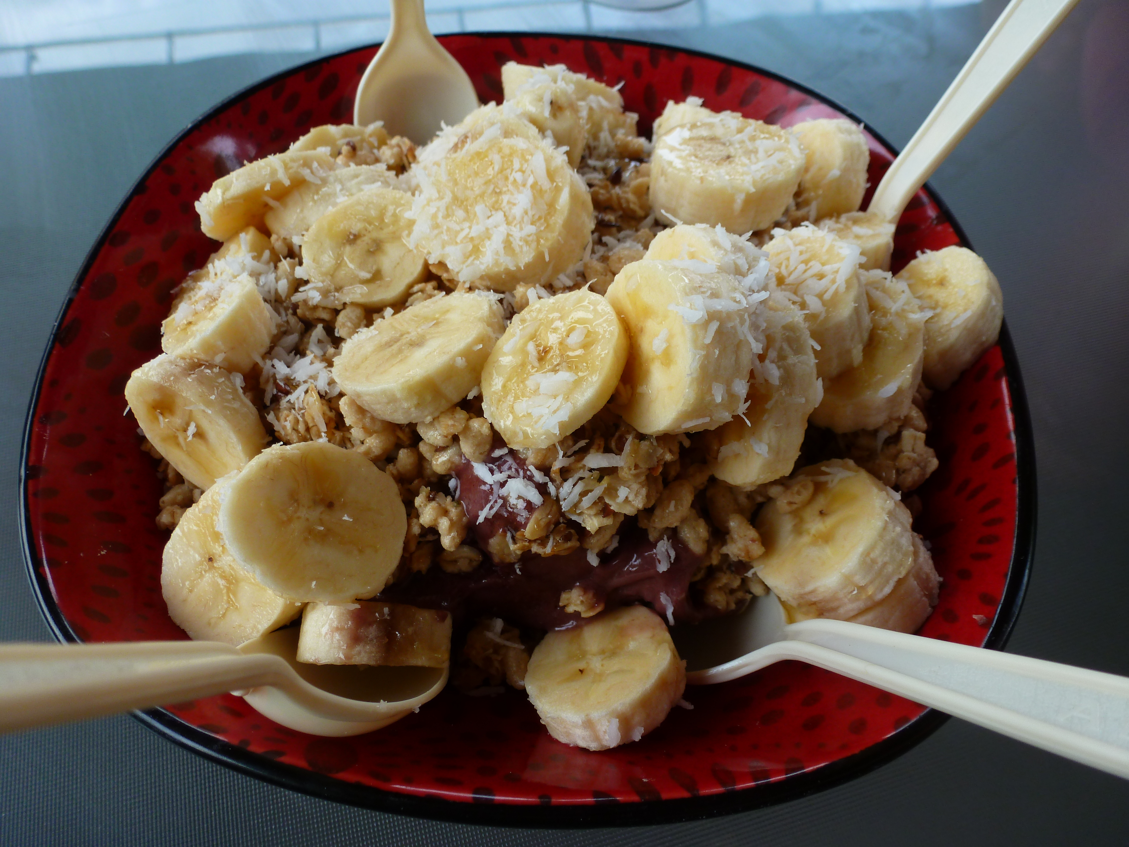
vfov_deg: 56.8
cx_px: 564
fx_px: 783
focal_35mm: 24
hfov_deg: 71.6
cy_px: 424
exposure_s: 1/125
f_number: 3.3
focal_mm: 4.3
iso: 100
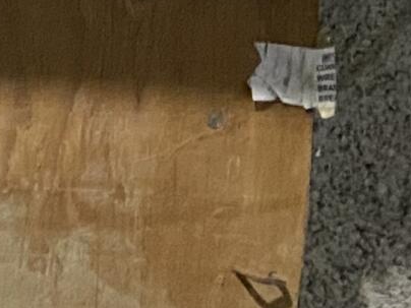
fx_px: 2292
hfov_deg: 7.9
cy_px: -589
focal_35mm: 193
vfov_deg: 7.0
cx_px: -1054
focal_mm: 4.25
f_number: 1.8
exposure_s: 1/60
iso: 250
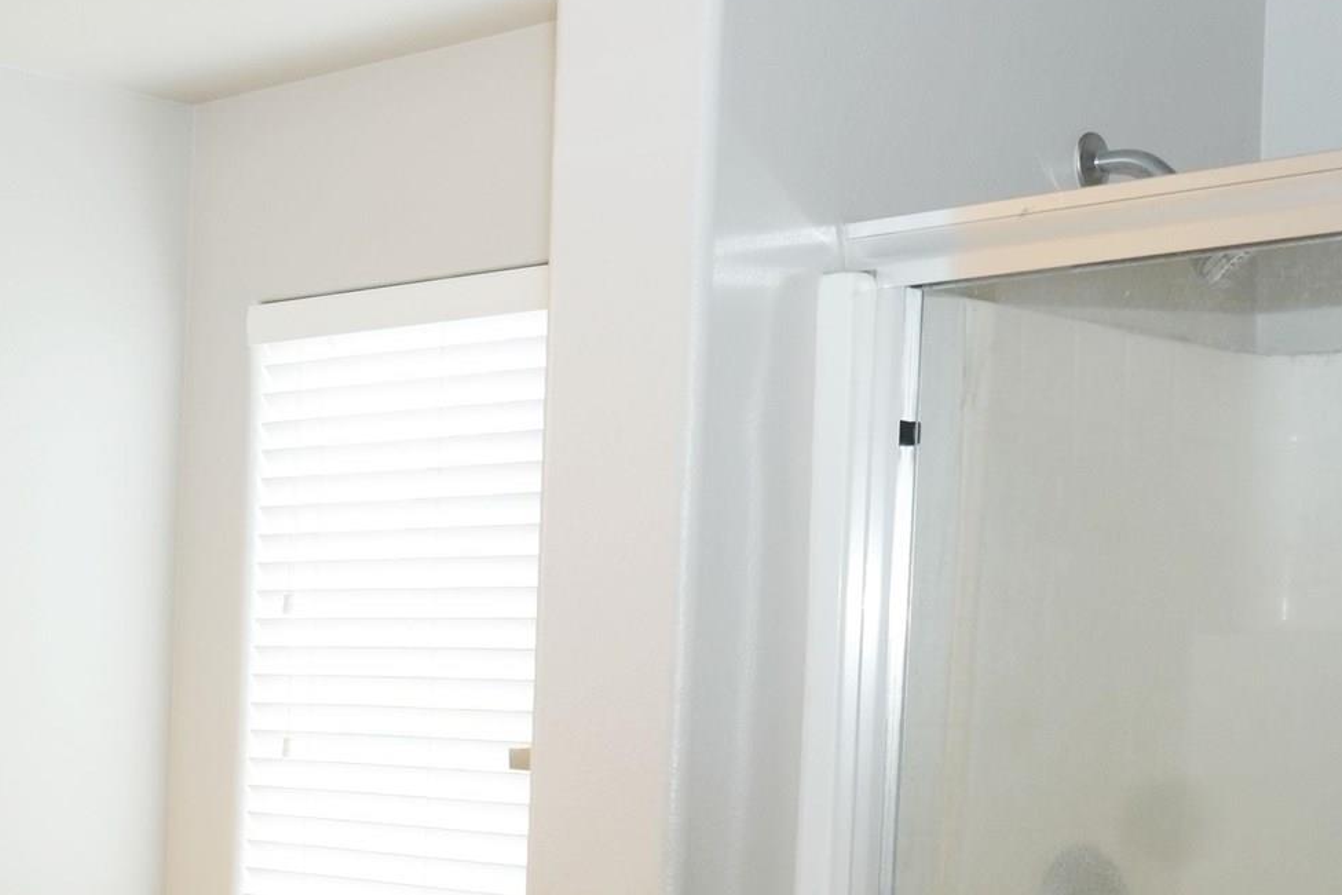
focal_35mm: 63
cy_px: 862
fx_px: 2348
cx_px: -399
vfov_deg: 21.0
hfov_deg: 26.9
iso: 400
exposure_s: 1/100
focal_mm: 20
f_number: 4.5
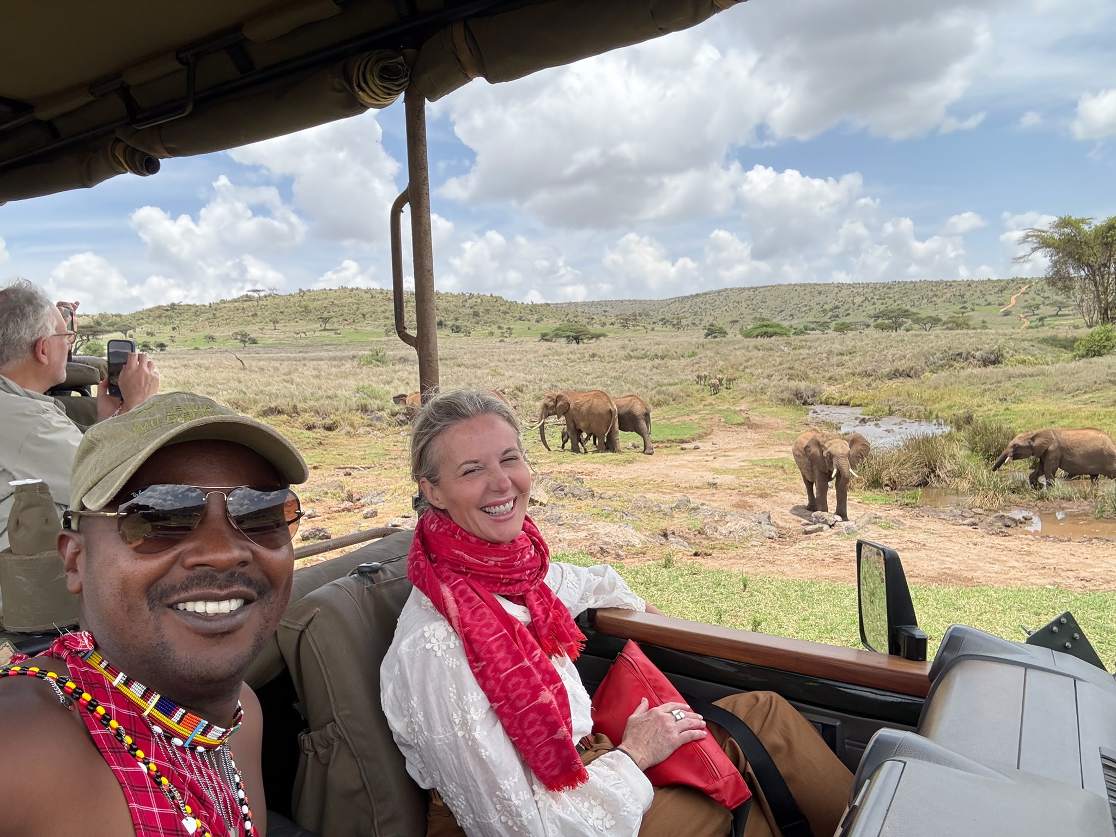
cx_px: 558
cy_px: 418
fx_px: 742
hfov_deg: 73.9
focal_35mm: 23
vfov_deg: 58.9
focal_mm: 2.69
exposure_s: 1/915
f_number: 1.9
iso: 40
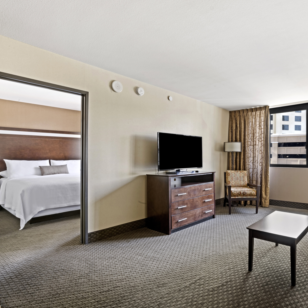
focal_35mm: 21
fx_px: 211
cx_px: 211
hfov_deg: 69.6
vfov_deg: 72.1
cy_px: 157
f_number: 22
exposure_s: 30
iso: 320
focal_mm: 16
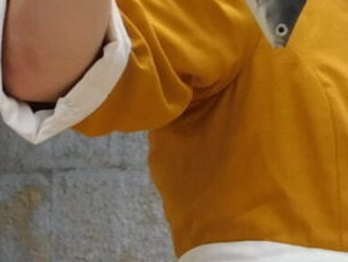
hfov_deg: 5.0
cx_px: 358
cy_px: 266
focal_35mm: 397
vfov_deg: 3.7
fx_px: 3993
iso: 125
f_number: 4
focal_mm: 10.4
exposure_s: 1/250
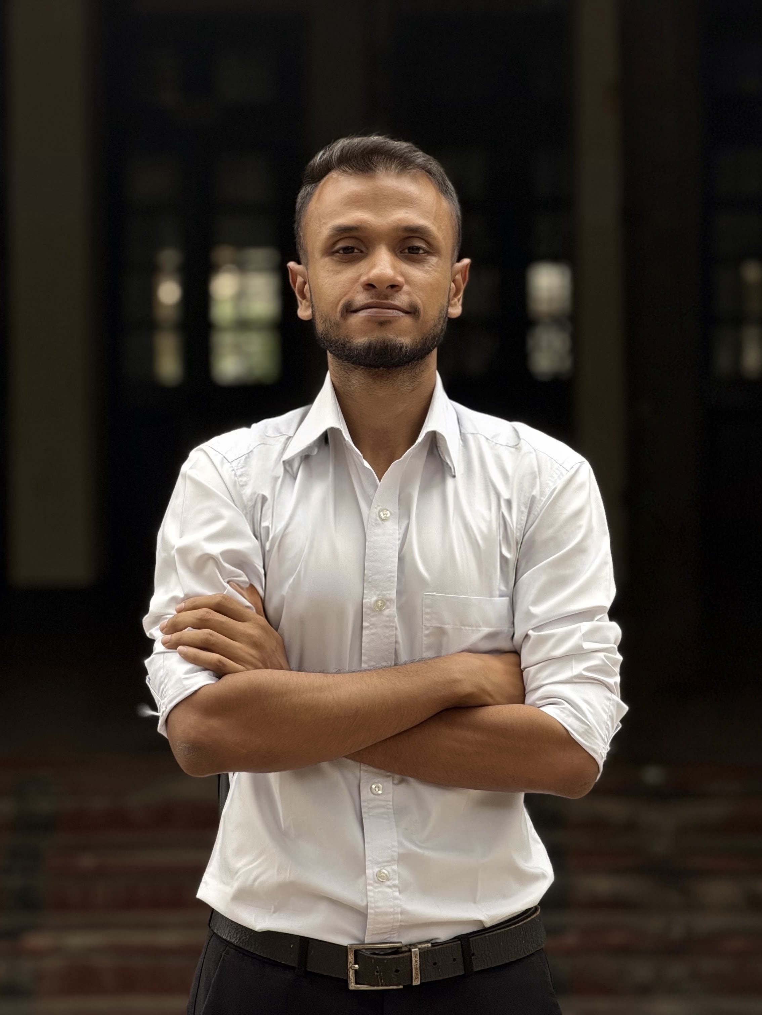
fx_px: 2935
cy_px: 508
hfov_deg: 14.8
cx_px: 381
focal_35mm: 100
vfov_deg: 19.6
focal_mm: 16.89
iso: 50
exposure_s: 1/121
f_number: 2.8
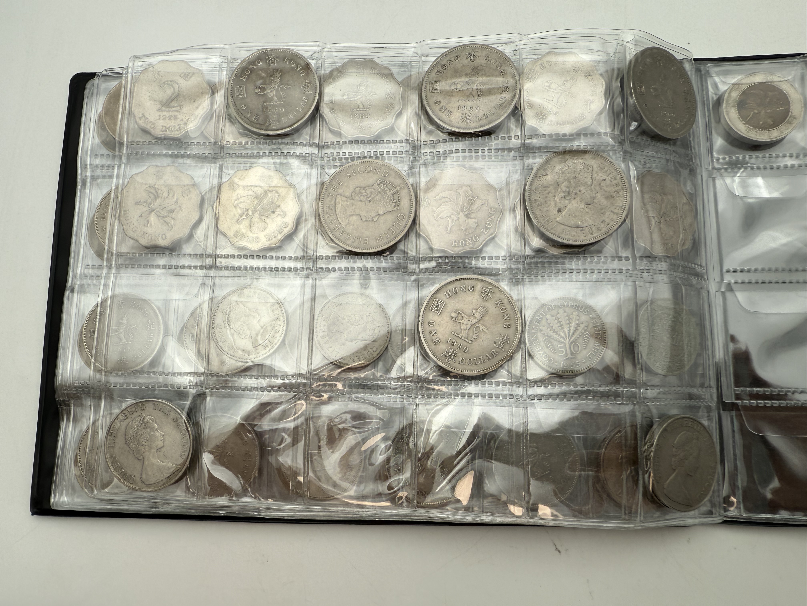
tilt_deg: -81.3
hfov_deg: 71.6
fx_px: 560
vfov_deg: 56.8
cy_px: 303
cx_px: 404
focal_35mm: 24
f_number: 2.2
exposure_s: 1/280
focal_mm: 2.22
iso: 40
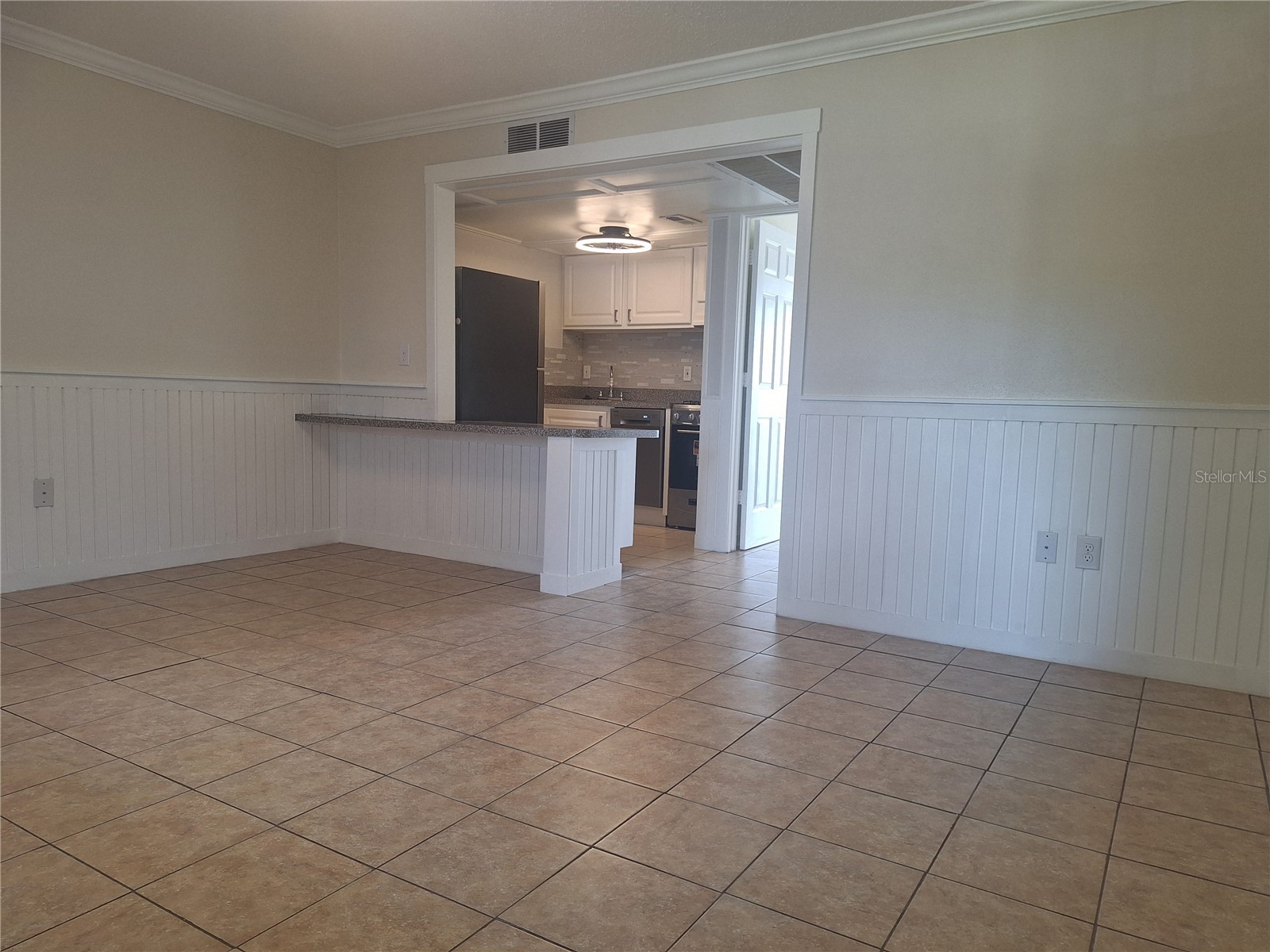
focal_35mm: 23
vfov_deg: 58.9
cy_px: 476
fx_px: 844
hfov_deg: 73.9
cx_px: 635
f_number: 1.8
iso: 80
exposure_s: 1/40
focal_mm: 5.54
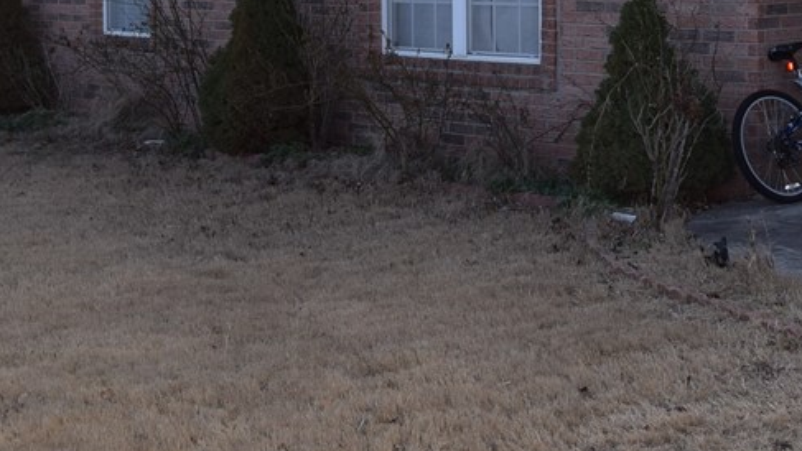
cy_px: -67
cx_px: 573
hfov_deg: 29.8
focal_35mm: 70
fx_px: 1489
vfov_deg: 16.6
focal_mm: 20
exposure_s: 1/200
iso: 100
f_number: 7.1
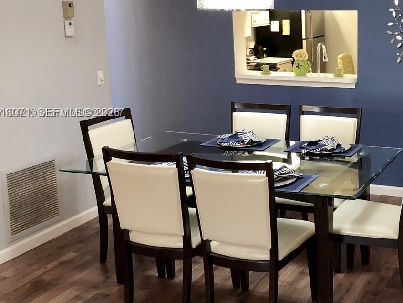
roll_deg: +0.3
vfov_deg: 27.4
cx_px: 353
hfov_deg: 34.4
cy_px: 113
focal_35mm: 53
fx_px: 617
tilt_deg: -11.4
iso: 100
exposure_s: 1/15
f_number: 1.8
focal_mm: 4
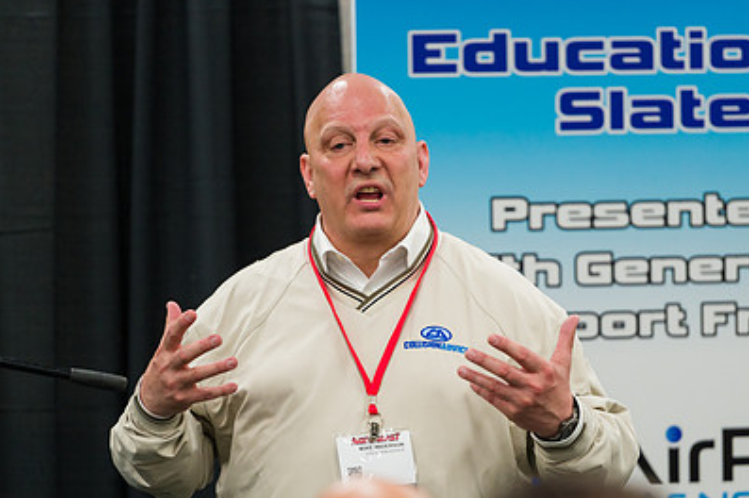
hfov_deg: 7.1
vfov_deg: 4.7
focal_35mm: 292
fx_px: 6070
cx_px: 438
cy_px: 309
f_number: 3.2
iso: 1600
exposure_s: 1/500
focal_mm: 200
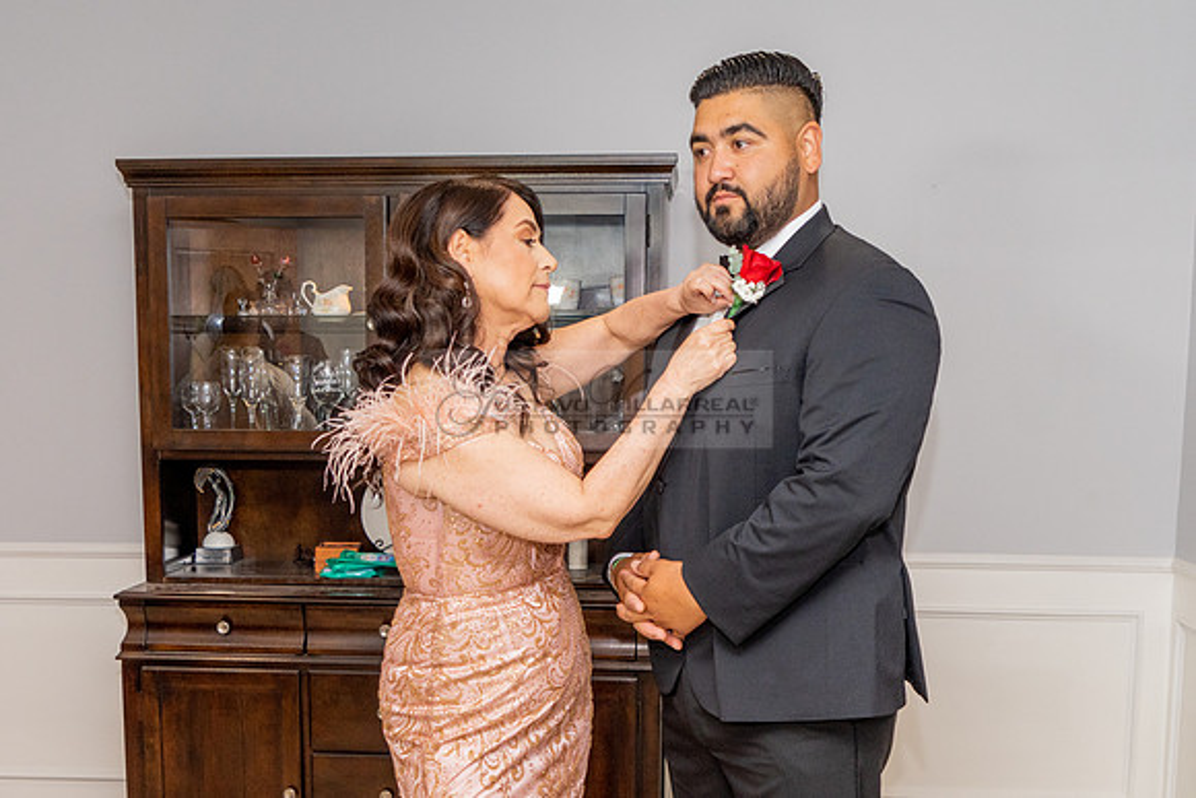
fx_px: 1557
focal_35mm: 47
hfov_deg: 42.0
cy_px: 595
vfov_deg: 28.3
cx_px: 576
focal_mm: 24
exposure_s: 1/160
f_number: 4
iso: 640
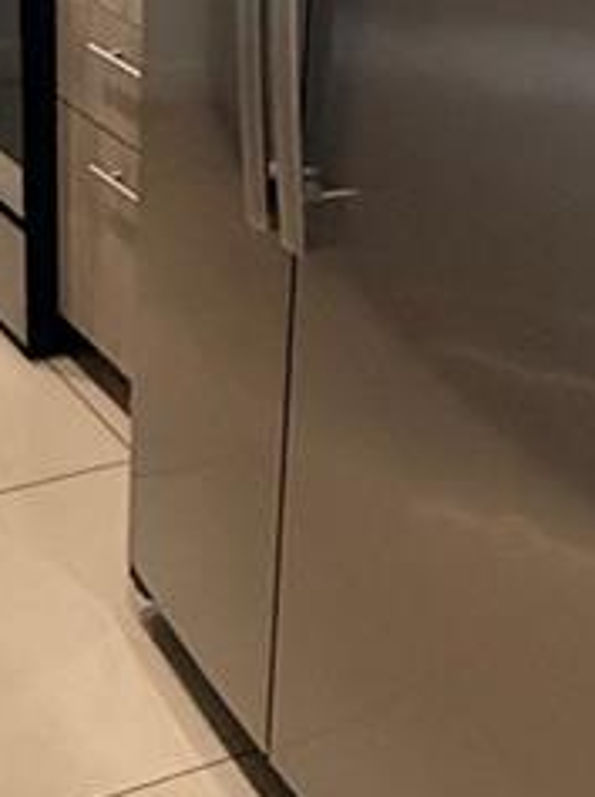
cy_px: -30
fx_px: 1632
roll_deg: +2.0
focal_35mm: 71
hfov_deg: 19.6
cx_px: -87
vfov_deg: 25.8
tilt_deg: -14.4
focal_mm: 2.22
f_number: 2.2
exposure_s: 1/120
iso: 400
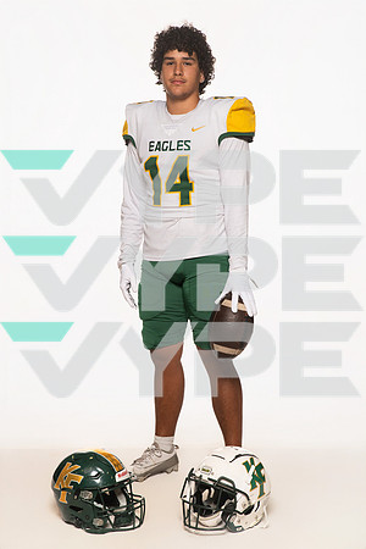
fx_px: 991
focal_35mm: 65
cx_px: 183
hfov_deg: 20.9
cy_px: 274
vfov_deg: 31.0
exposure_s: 1/320
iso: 800
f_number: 7.1
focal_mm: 65
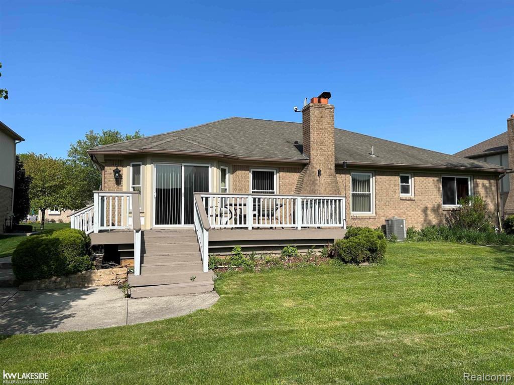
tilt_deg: +3.9
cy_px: 192
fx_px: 386
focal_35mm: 26
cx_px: 257
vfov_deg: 53.1
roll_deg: +0.6
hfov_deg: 67.3
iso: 50
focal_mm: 5.7
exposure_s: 1/4831
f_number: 1.5
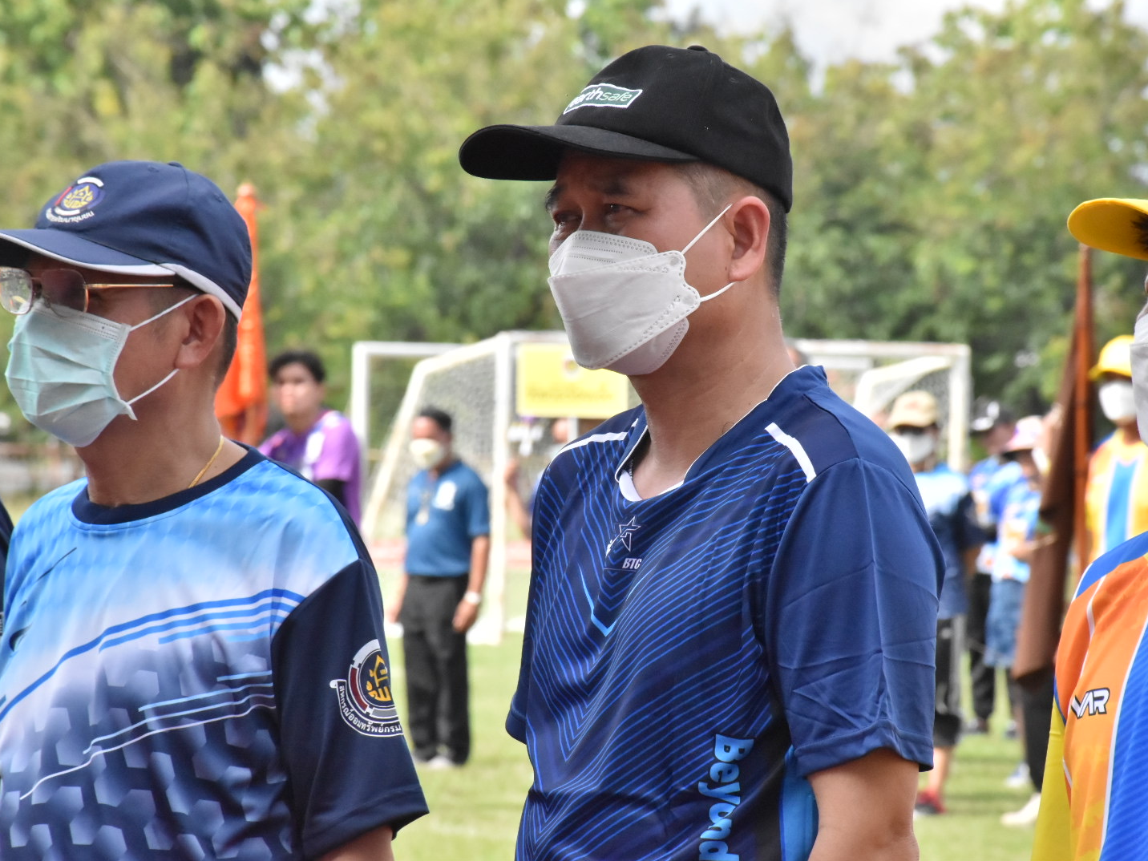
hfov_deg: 9.9
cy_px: 429
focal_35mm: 199
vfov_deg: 7.5
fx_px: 6600
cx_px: 630
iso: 3200
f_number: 11
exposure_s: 1/2000
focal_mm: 122
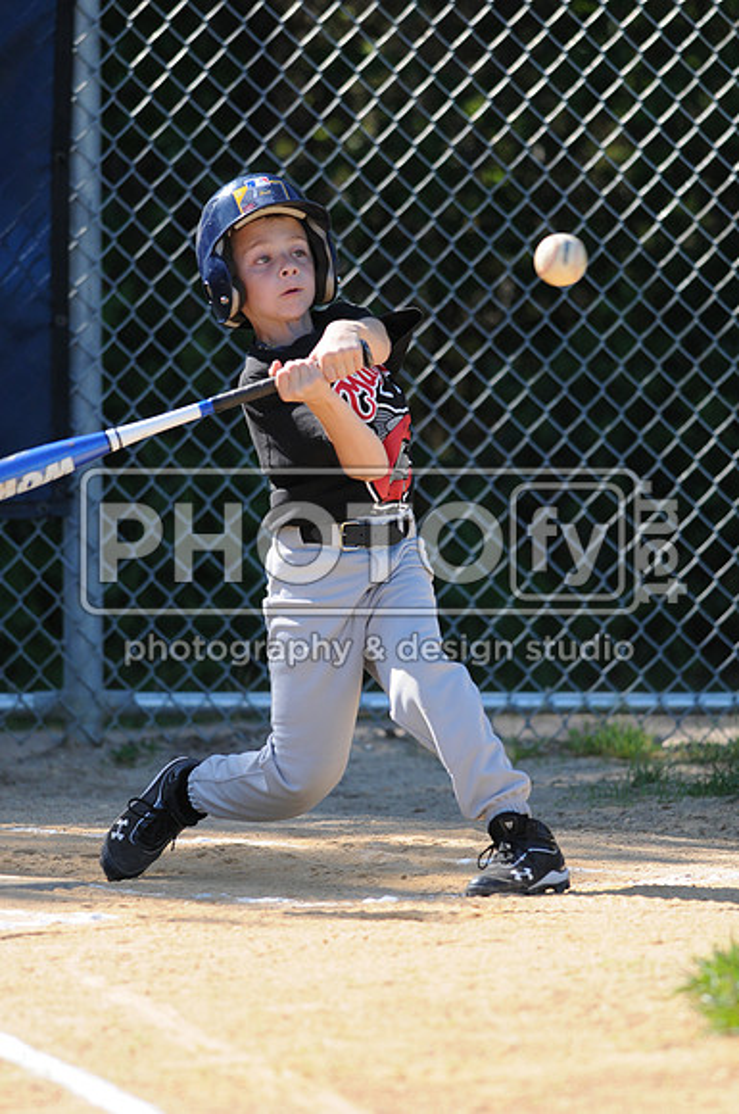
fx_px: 13897
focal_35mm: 450
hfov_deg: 3.0
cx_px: 370
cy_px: 557
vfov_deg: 4.6
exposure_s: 1/1250
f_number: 4
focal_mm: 300
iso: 400
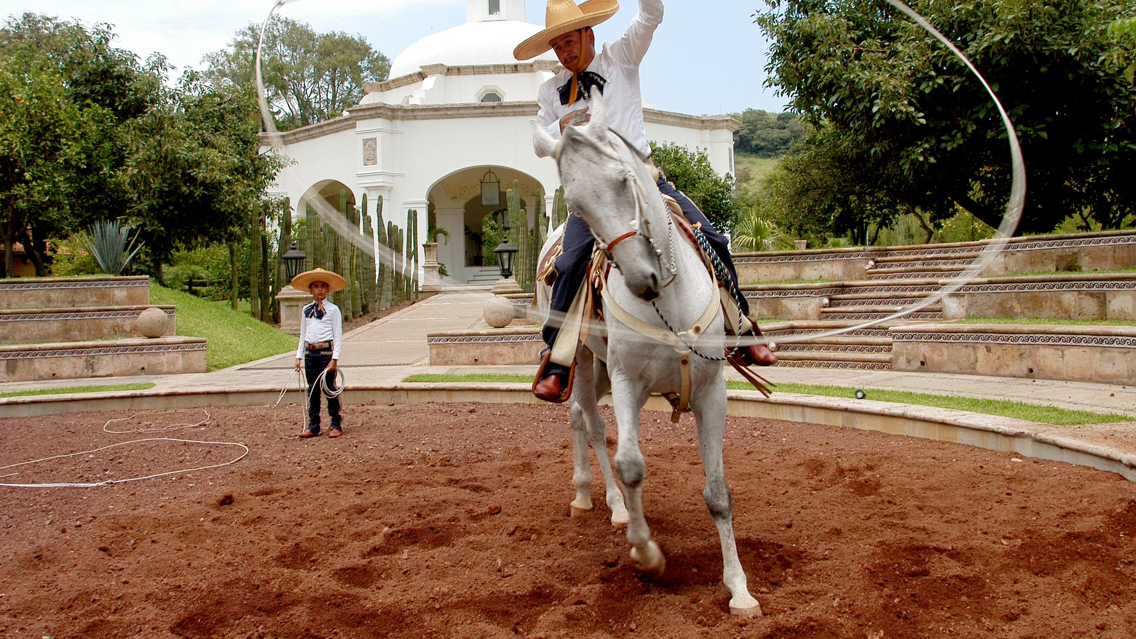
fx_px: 964
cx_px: 570
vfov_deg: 36.5
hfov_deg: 61.0
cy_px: 259
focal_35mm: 32
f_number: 9
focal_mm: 20
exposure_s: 1/180
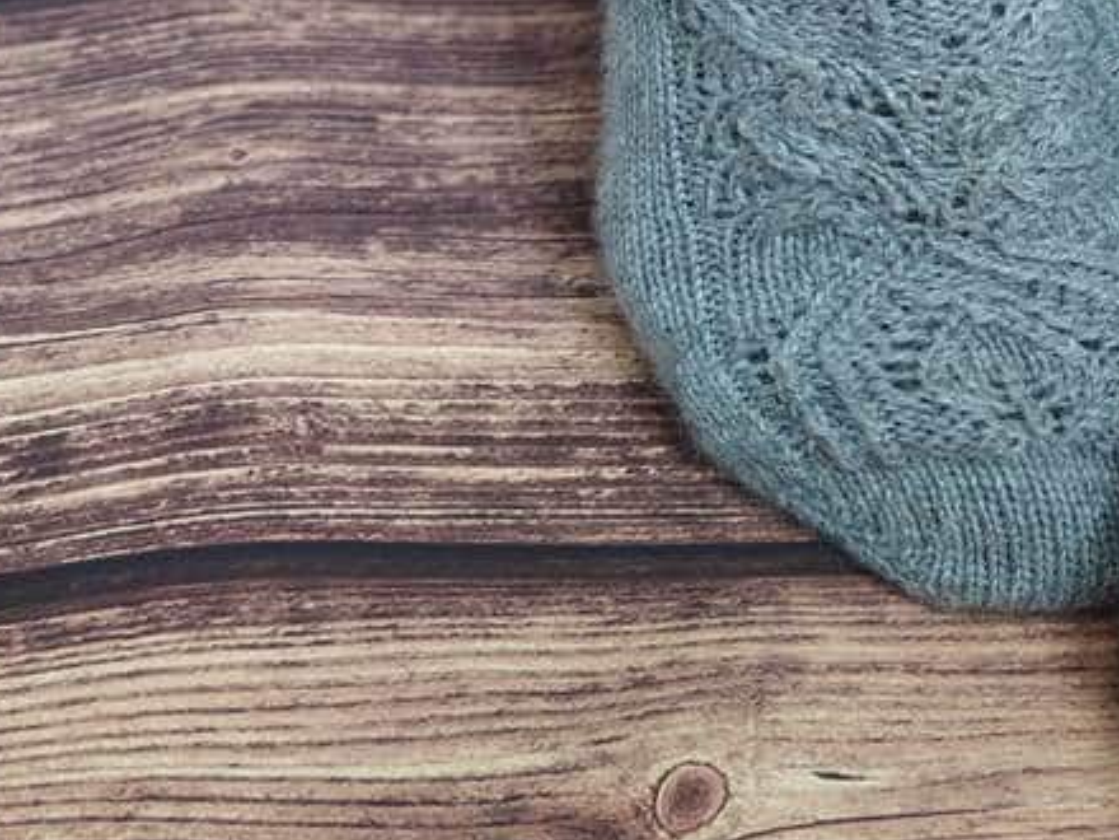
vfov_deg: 15.6
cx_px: 839
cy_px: 181
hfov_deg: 20.7
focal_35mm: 94
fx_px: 3039
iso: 1130
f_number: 2
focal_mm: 8.16
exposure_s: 1/33
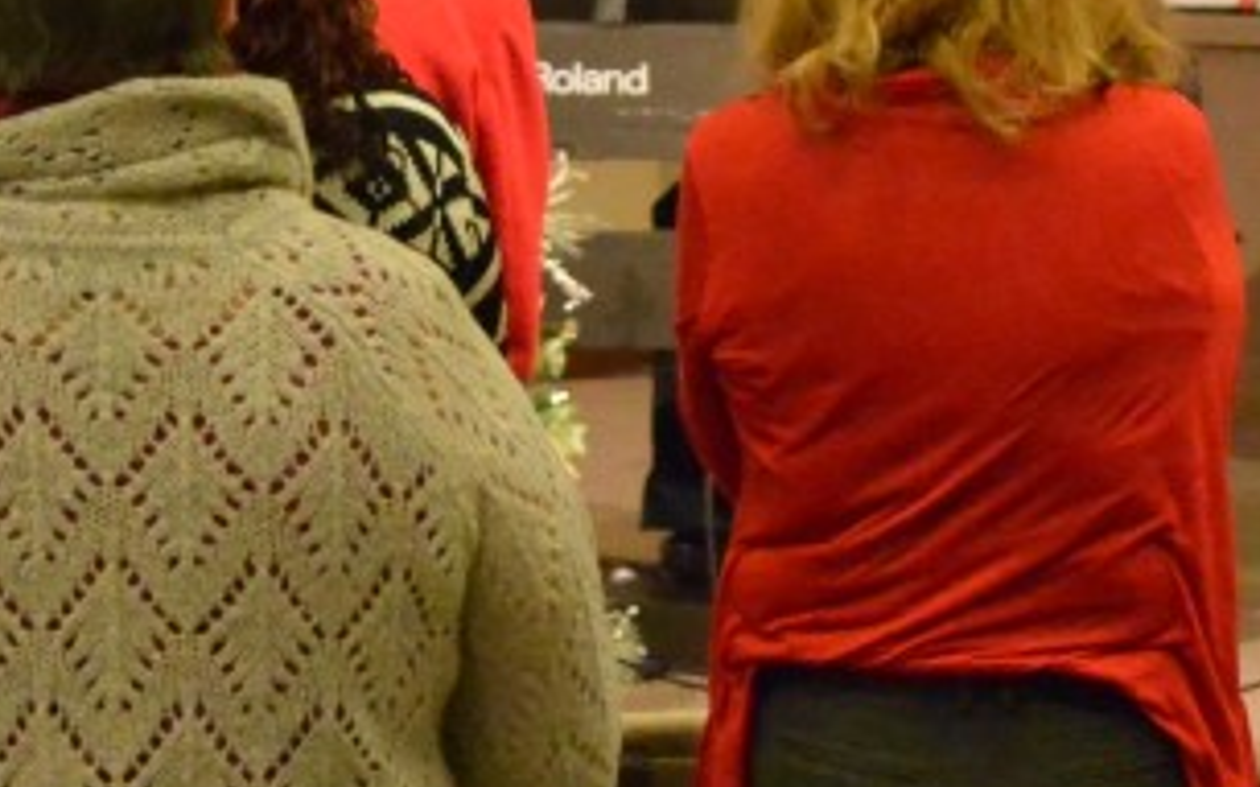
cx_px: 618
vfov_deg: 6.3
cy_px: -363
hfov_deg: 10.2
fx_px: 7037
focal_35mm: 205
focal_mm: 38
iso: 6400
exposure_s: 1/100
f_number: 4
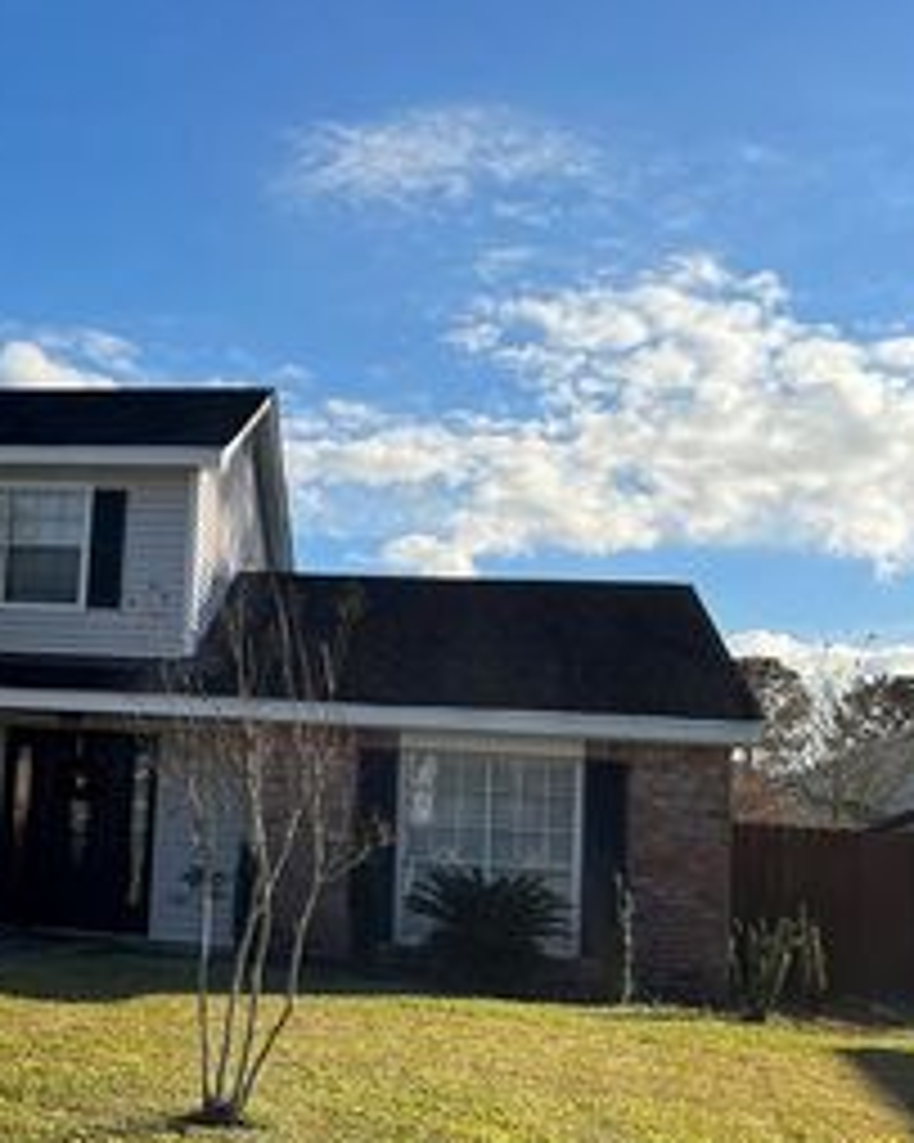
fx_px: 1692
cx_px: 14
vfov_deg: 37.3
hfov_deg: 28.5
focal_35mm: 50
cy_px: 610
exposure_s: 1/4630
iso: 50
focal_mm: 5.7
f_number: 1.5
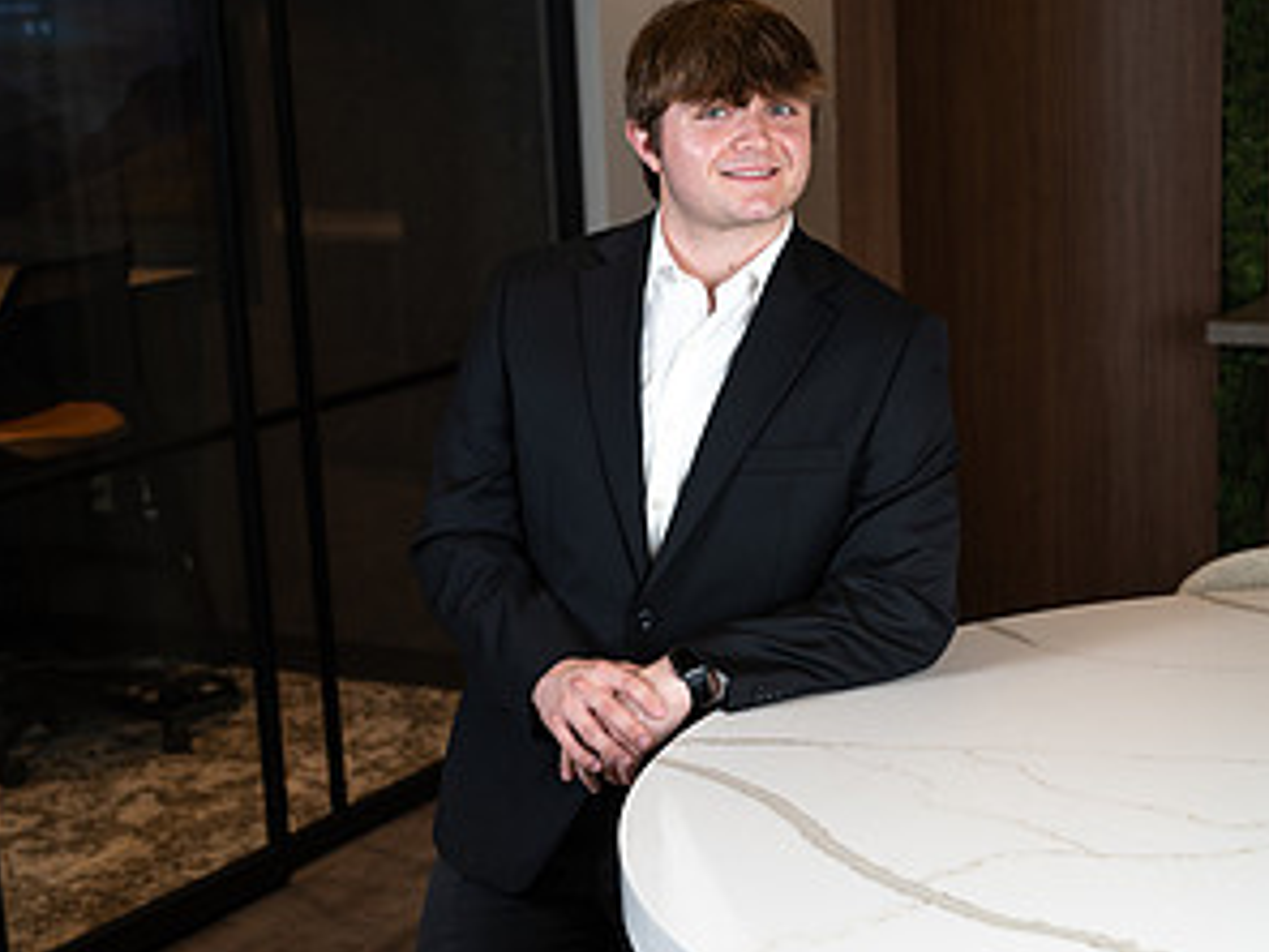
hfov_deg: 26.7
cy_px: 652
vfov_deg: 20.1
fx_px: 2676
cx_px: 630
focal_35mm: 73
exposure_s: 1/125
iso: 100
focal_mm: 50
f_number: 4.5
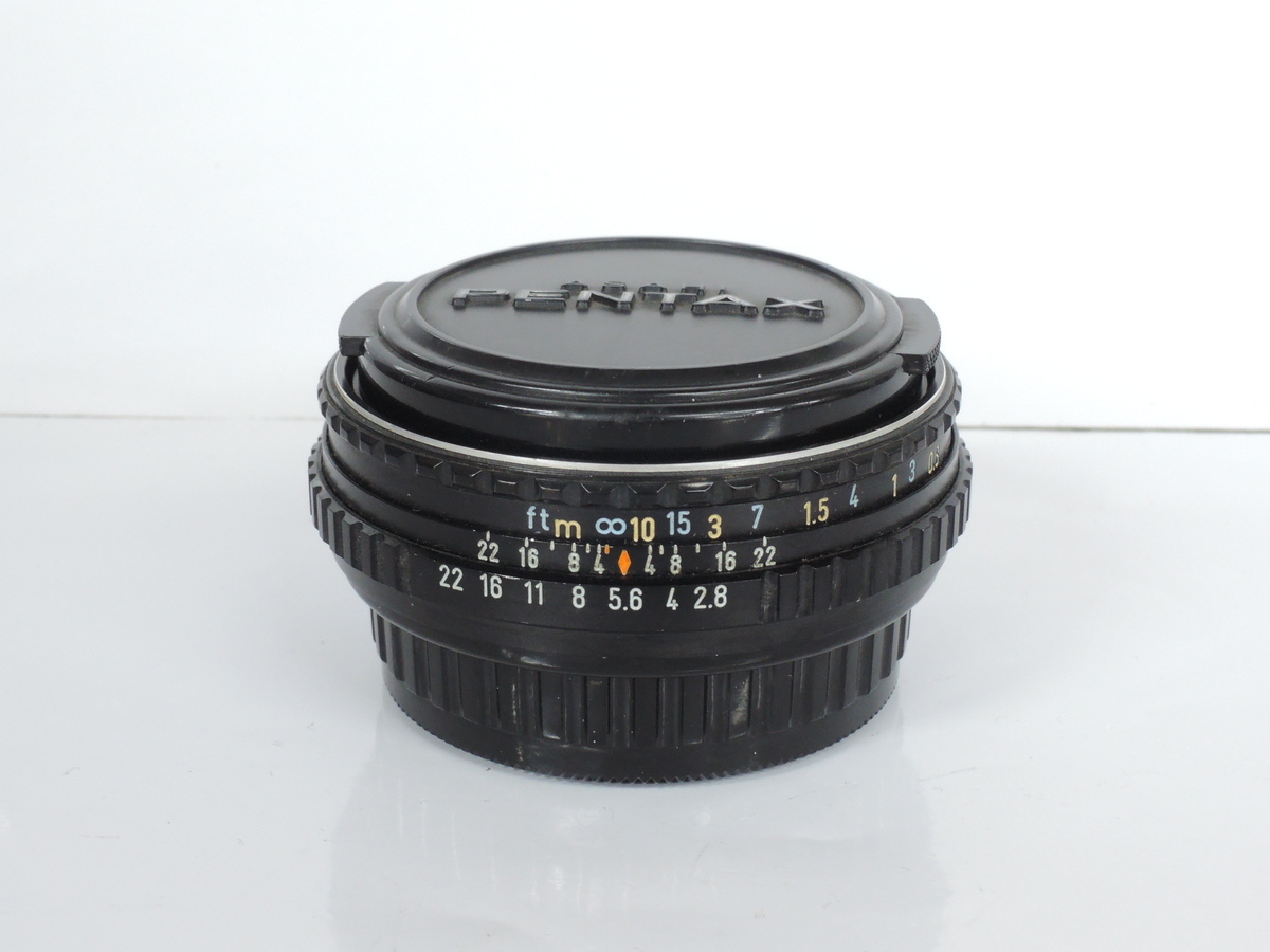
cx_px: 635
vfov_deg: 24.4
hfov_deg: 32.2
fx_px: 2201
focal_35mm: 60
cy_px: 476
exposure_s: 1/15
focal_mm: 12.8
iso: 800
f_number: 7.3
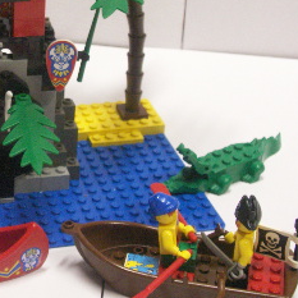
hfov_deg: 18.7
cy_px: 54
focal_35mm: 90
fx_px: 877
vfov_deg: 19.1
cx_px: -13
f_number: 3.5
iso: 160
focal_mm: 7.7
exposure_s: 1/15
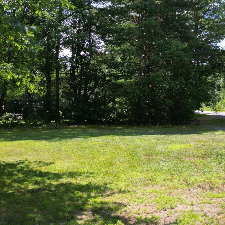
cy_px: 114
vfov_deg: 32.8
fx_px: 382
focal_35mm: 52
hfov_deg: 32.7
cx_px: 133
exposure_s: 1/1500
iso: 100
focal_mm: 6.72
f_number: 1.7
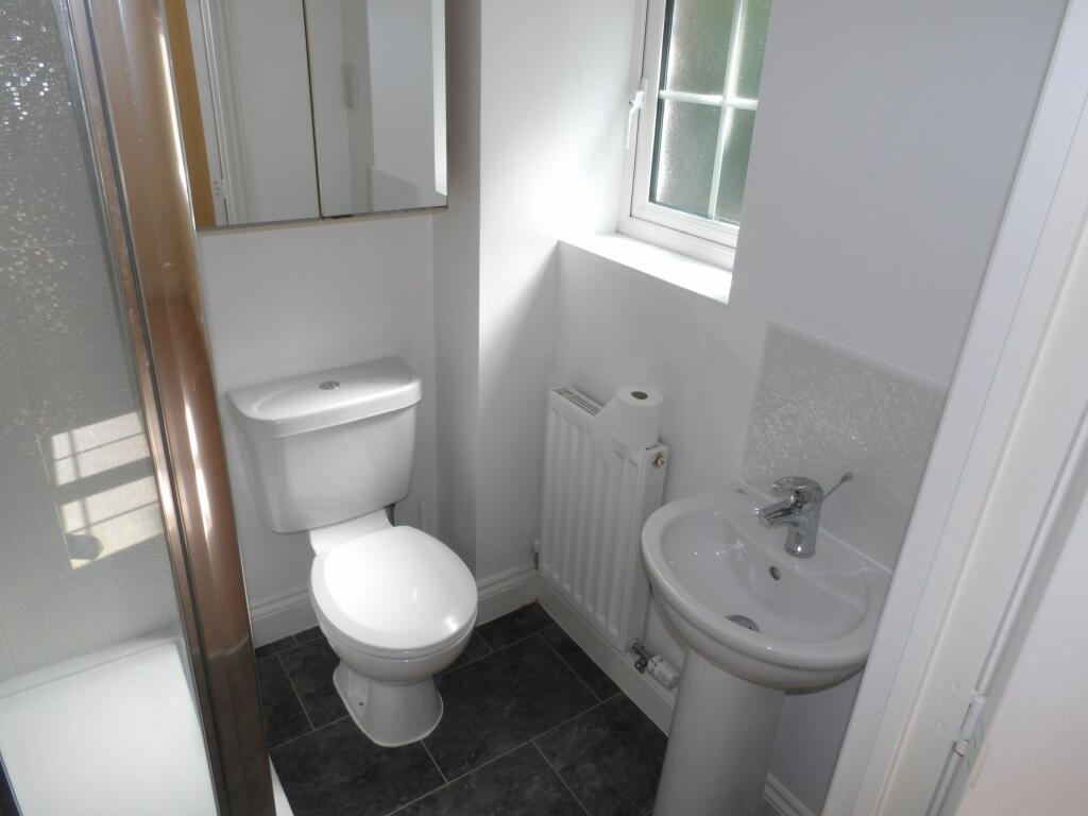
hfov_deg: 71.6
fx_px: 754
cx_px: 544
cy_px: 408
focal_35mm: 24
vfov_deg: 56.8
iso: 124
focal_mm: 4.3
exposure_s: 1/30
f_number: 4.1
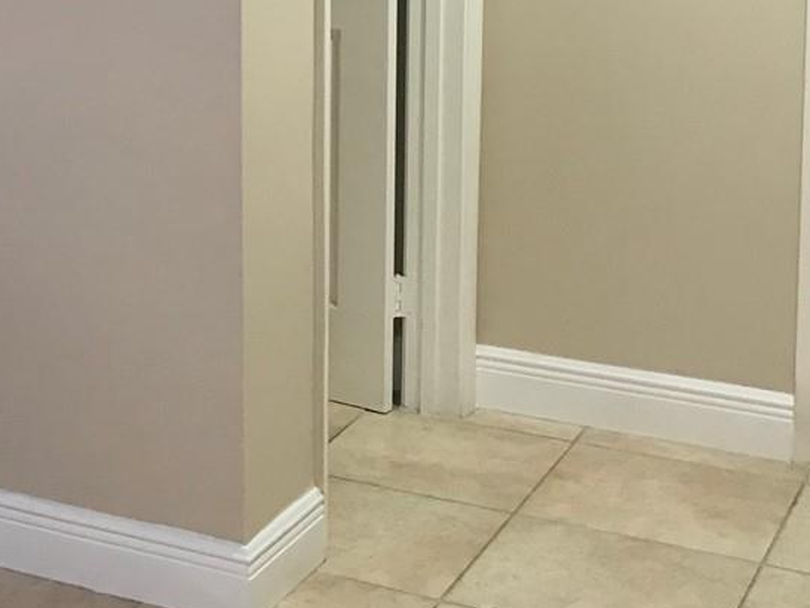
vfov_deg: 17.6
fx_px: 1920
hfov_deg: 22.2
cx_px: -129
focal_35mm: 82
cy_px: 10
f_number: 1.8
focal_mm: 3.99
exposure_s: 1/17
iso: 40
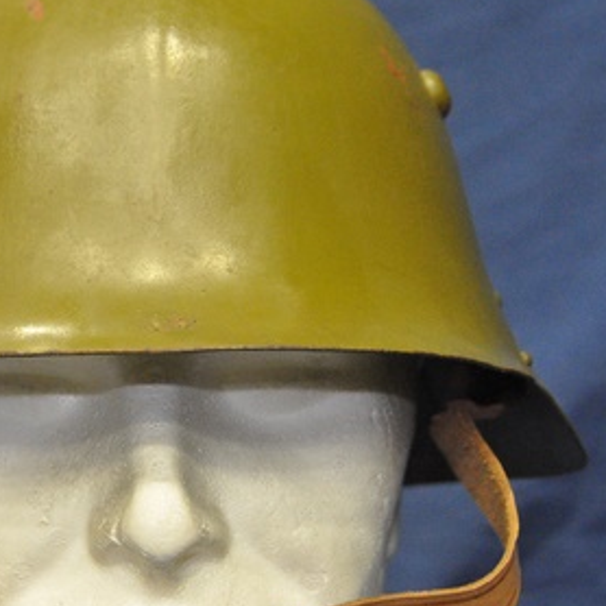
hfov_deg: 17.4
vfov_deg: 17.6
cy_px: 291
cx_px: 118
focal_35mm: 99
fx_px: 1961
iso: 3200
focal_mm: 36
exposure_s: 1/40
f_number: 5.6
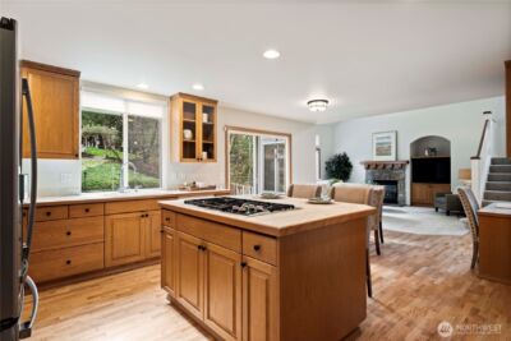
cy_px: 170
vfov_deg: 70.5
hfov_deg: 93.3
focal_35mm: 17
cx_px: 256
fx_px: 241
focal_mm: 11.5
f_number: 8
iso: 400
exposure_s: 1.5
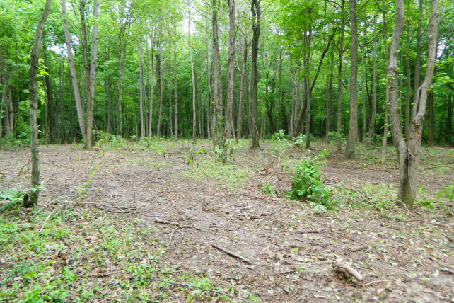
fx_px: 340
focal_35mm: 27
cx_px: 227
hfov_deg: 67.4
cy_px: 152
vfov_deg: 47.9
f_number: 3.1
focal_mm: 4.5
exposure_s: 1/30
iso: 250
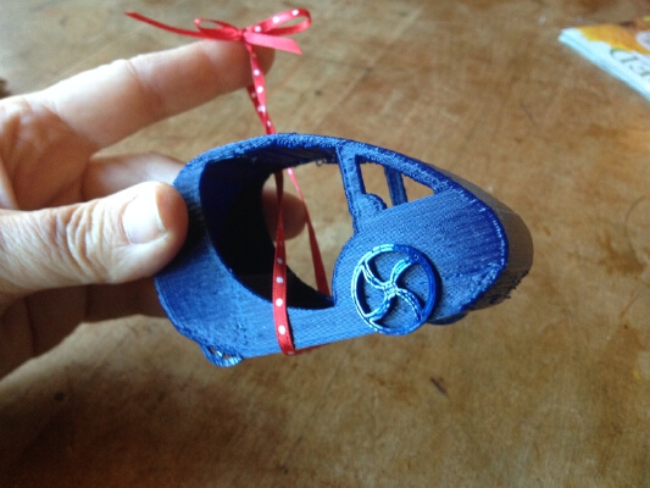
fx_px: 657
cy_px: 244
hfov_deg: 52.6
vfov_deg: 40.7
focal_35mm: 35
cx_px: 325
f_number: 2.4
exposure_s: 1/20
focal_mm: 4.28
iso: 160
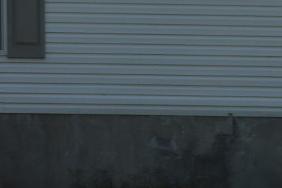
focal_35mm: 192
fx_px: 1503
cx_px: -255
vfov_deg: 7.1
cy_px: 29
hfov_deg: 10.0
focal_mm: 18
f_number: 13
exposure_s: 1/200
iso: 100
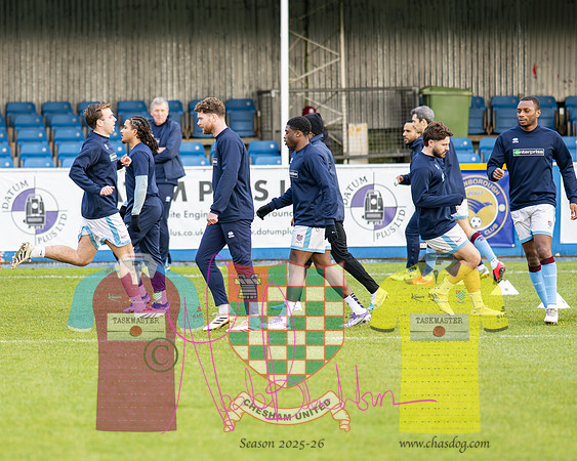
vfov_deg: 6.2
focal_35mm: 250
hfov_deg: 7.7
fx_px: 4270
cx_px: 197
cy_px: 233
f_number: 1.8
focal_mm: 135
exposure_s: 1/1600
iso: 400
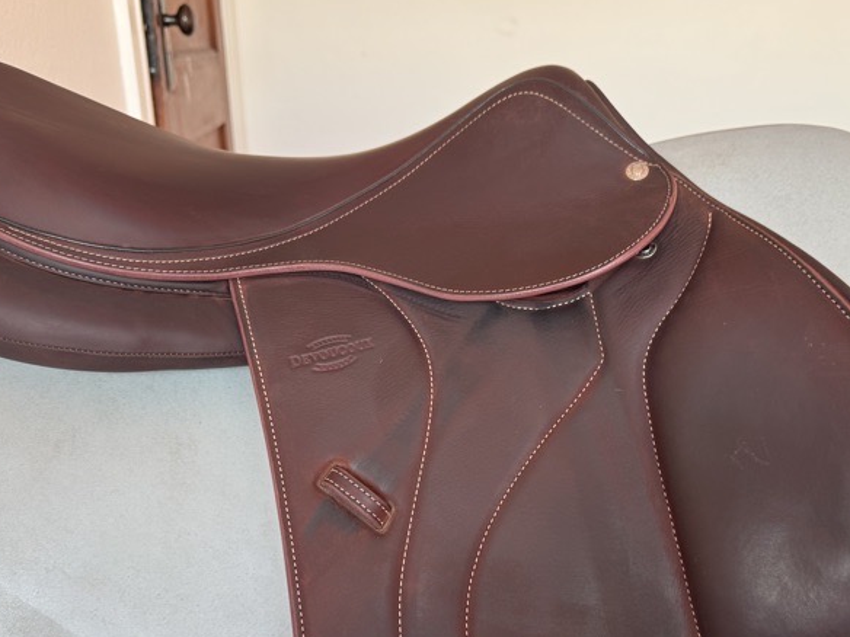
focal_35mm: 37
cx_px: 470
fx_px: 909
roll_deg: +0.9
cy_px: 425
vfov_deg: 38.2
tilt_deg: -22.8
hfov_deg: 50.0
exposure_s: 1/121
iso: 100
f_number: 1.78
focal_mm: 6.76
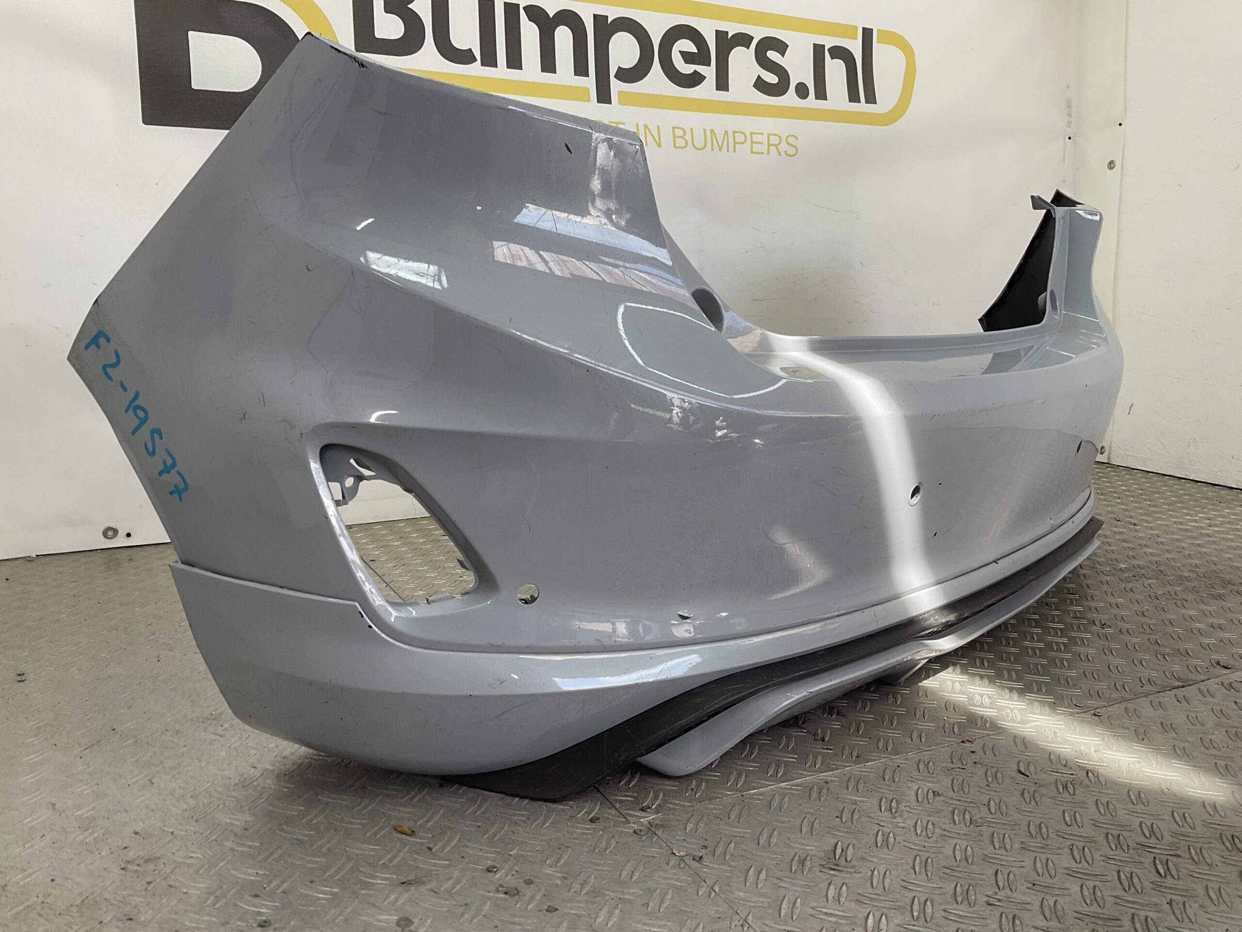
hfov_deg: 61.7
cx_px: 621
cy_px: 466
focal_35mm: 29
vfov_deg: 48.2
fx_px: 1041
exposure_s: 1/149
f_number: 1.8
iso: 16
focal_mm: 3
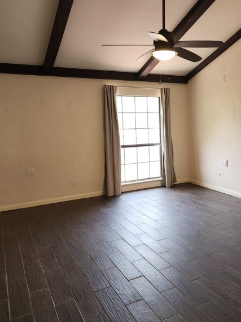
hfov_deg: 44.7
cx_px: 161
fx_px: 288
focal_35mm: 31
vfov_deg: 58.2
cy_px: 141
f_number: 1.8
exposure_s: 1/60
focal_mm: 6.4
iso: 80
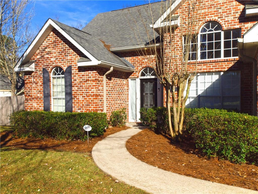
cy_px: 97
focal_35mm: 30
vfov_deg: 46.8
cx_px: 129
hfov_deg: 60.0
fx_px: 224
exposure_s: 1/320
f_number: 10
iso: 200
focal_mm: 15
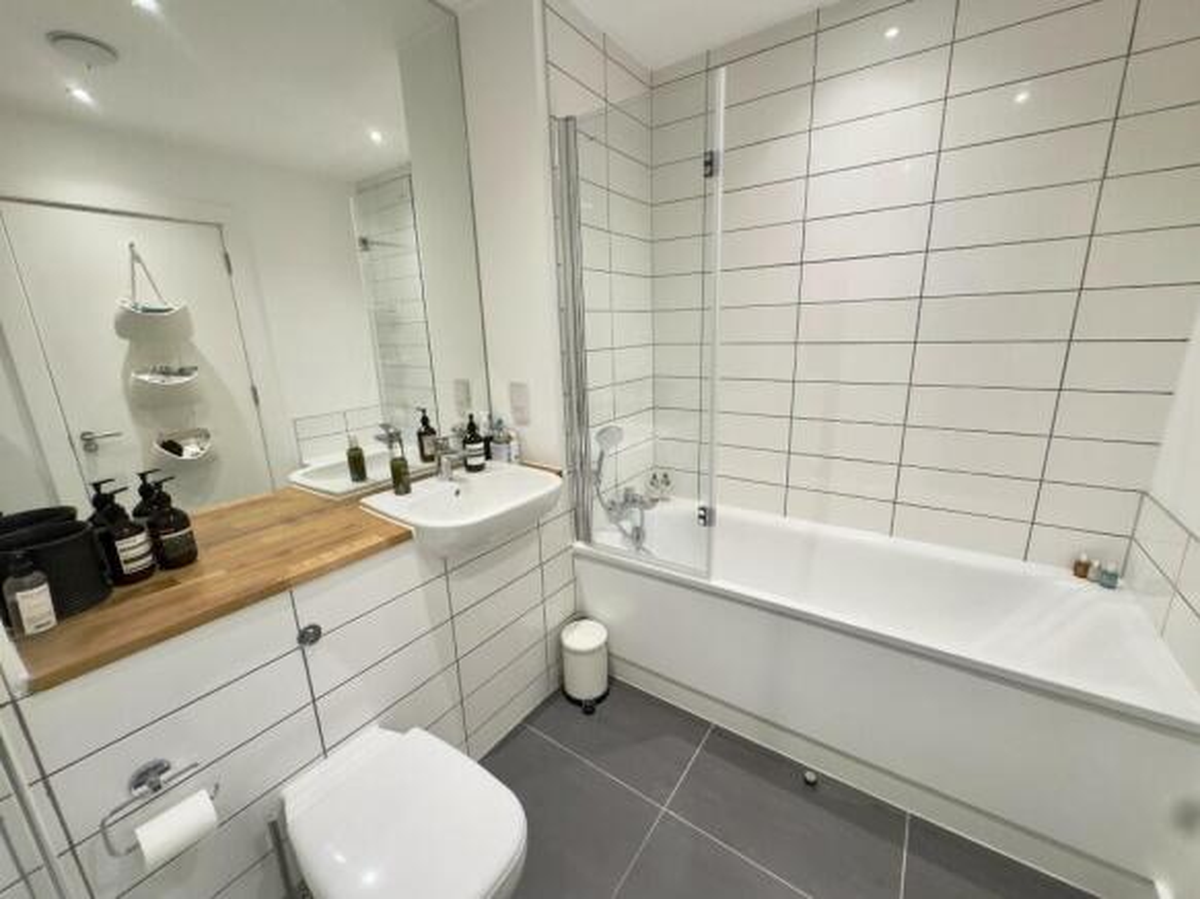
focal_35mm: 14
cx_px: 600
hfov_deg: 102.1
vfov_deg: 85.7
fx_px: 485
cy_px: 450
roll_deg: +1.8
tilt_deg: -13.9
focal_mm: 2.22
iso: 250
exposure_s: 1/100
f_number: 2.2
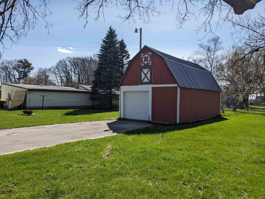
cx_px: 132
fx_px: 207
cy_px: 100
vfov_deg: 51.4
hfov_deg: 65.3
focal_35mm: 27
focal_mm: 4.38
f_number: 1.73
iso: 61
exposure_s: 1/4695
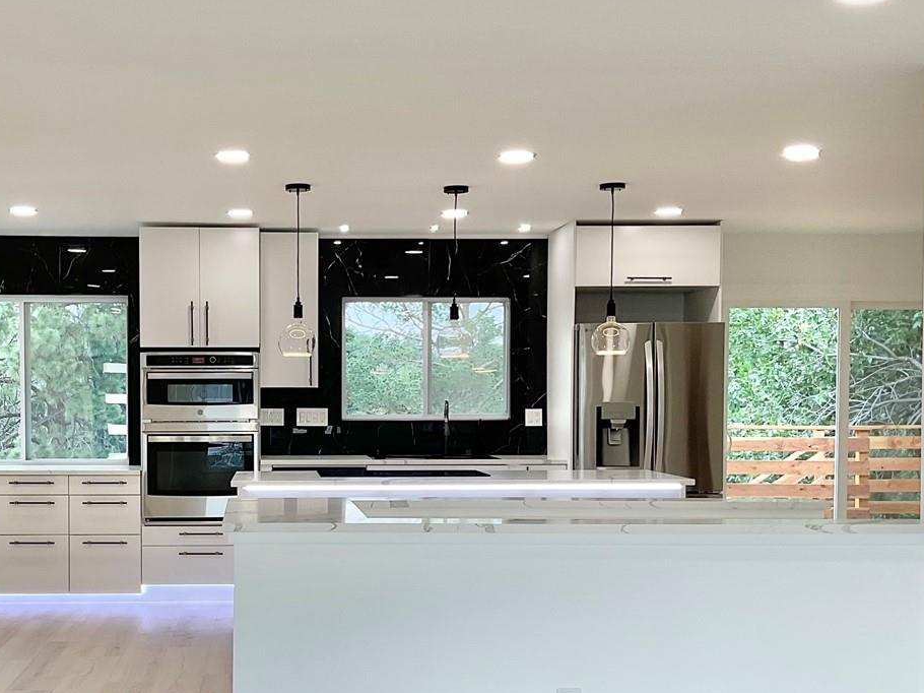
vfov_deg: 28.4
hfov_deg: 37.1
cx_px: 315
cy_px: 453
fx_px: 1361
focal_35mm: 51
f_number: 1.8
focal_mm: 3
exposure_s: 1/122
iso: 32
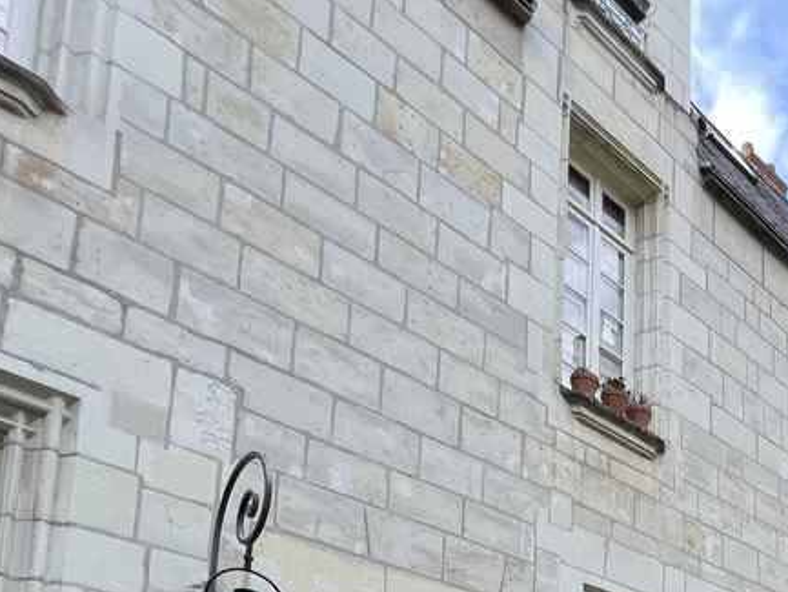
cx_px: 761
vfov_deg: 30.4
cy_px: 789
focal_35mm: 36
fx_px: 820
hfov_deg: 44.8
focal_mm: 1.57
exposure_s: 1/430
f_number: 1.8
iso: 32
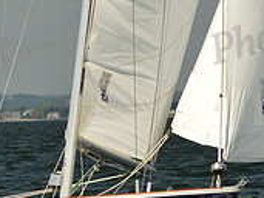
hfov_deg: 5.2
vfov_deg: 3.9
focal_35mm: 379
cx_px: 133
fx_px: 2888
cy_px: 126
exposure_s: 1/1250
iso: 1000
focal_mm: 116
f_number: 9
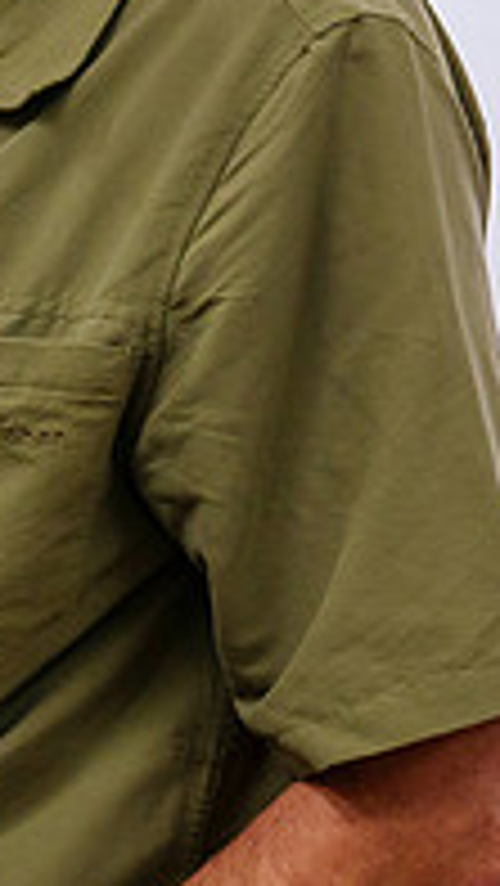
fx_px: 4355
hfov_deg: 6.3
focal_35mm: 185
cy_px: 227
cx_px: -635
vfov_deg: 11.6
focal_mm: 60
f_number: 5.6
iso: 5000
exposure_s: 1/160
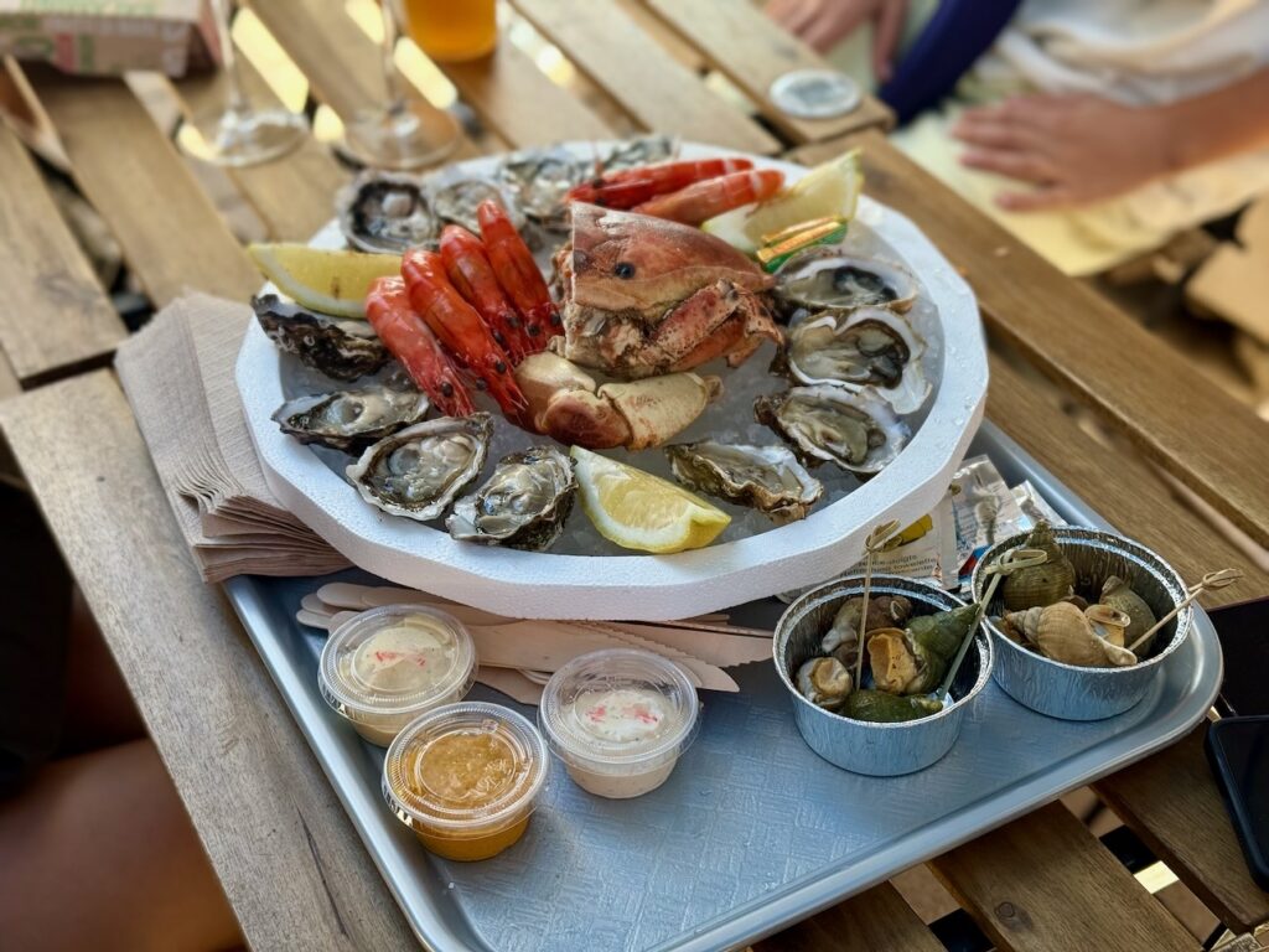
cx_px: 634
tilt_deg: -40.8
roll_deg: -0.5
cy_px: 476
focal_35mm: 48
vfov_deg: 30.3
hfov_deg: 39.7
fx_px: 1760
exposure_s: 1/265
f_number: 1.78
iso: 80
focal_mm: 6.76
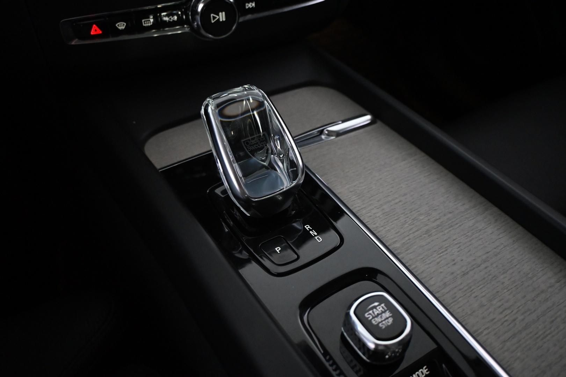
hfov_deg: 61.9
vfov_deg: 43.6
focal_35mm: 30
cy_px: 188
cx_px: 283
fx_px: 472
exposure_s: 1/80
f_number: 3.8
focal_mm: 20
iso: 3200
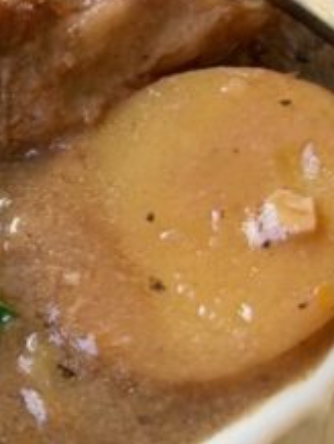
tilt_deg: -48.5
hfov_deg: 6.5
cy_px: 22
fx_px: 2889
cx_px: -293
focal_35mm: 225
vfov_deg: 8.7
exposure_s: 1/68
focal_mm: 6.93
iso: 100
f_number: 1.8
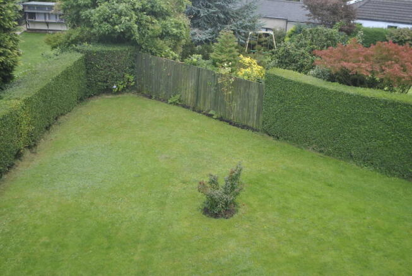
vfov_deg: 32.0
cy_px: 138
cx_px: 206
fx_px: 481
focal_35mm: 42
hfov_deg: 46.4
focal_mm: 28
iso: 110
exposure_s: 1/125
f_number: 5.6
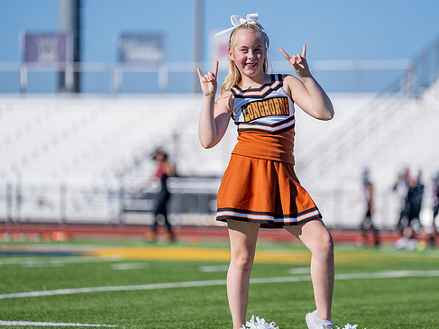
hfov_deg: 9.2
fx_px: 2713
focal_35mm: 214
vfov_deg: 6.9
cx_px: 279
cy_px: 158
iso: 100
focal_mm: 171
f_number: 2.8
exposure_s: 1/2500
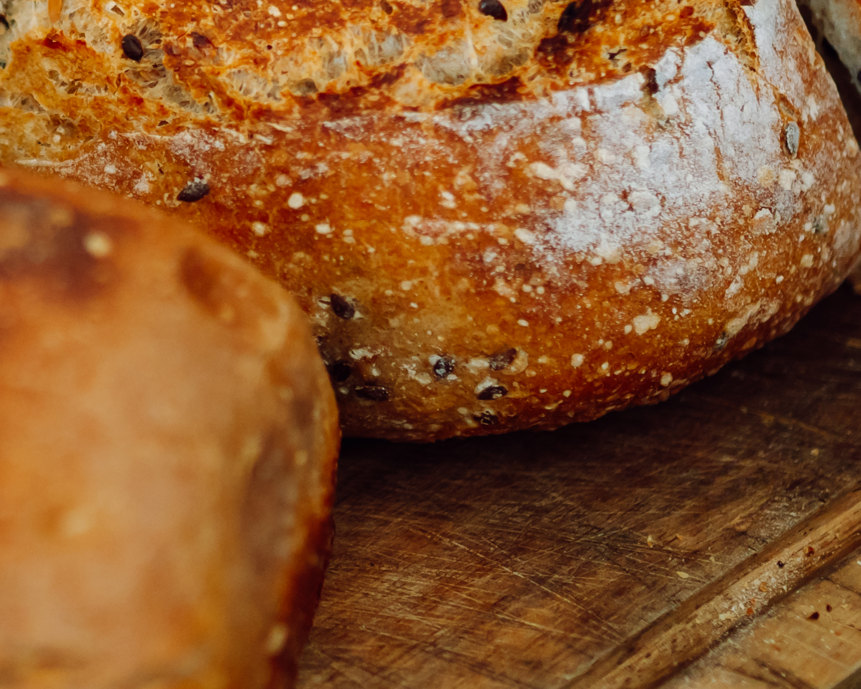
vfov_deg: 11.4
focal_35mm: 135
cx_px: -119
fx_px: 3440
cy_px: 89
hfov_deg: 13.9
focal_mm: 35
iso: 500
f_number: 1.4
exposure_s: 1/400
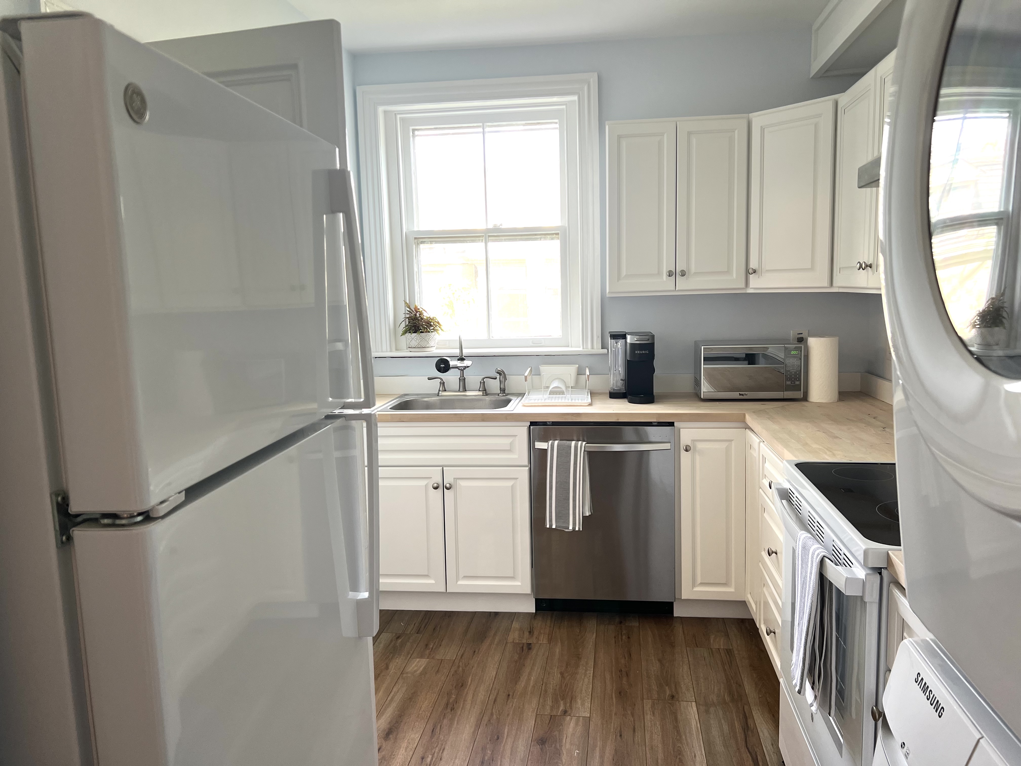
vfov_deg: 53.1
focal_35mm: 26
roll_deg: +1.7
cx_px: 510
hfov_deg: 67.3
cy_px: 383
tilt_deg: -6.7
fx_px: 767
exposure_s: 1/60
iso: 64
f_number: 1.5
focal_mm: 5.7
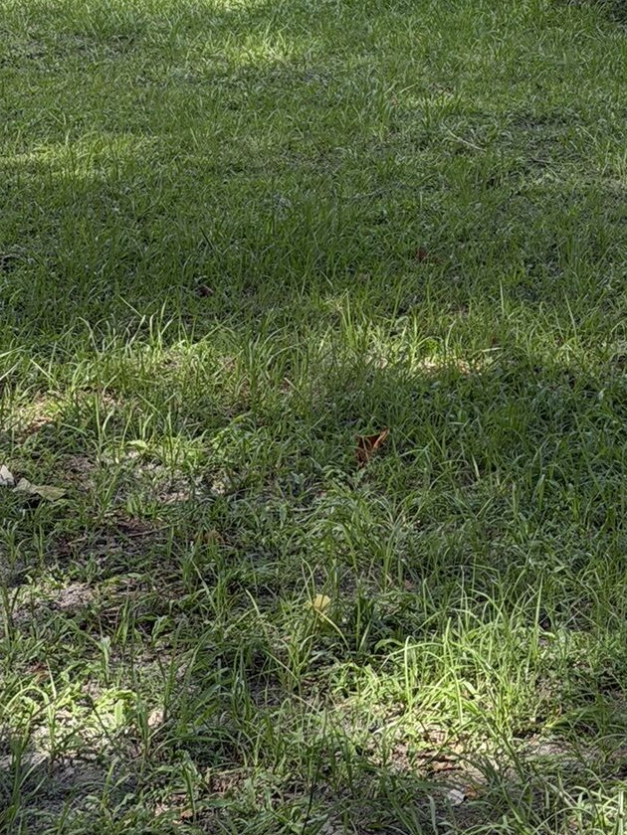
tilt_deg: -5.8
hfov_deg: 12.5
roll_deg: +3.5
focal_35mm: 117
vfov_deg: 16.6
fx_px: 2826
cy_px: 78
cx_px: 597
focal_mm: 6.76
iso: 80
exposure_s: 1/2208
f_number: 1.78
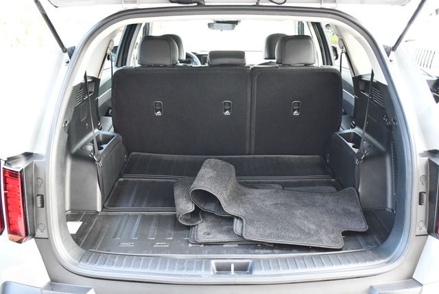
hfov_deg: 53.1
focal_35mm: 36
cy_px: 147
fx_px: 439
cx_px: 220
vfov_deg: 36.9
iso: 2000
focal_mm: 18
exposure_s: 1/125
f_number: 3.5
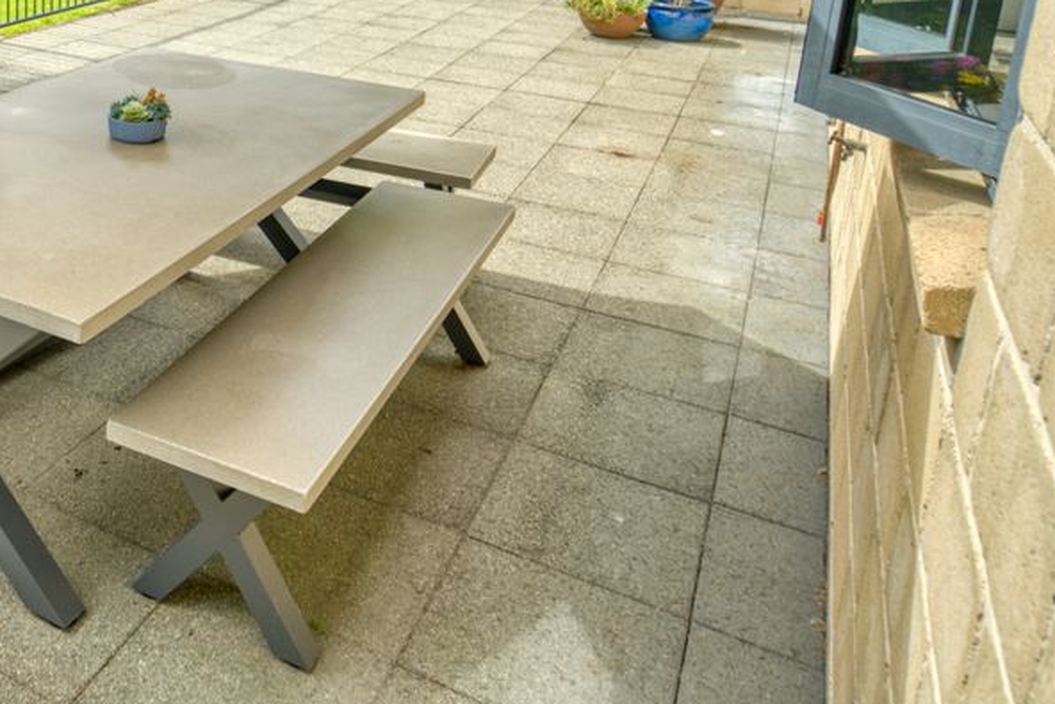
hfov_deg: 47.7
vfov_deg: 35.0
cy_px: 32
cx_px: 70
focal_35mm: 35
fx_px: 1026
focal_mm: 16
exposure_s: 1/60
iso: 160
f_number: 5
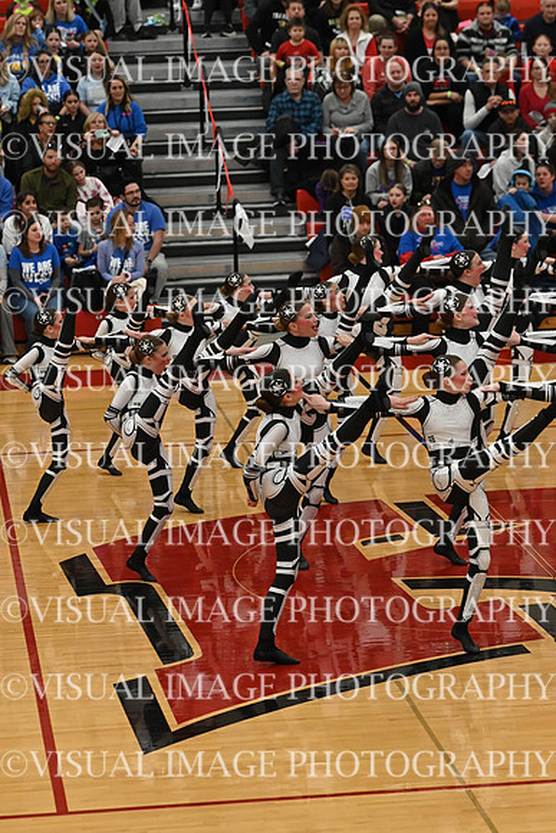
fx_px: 3125
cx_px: 278
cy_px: 416
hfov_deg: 10.2
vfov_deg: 15.2
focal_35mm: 135
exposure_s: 1/400
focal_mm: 90
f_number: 4
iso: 3200
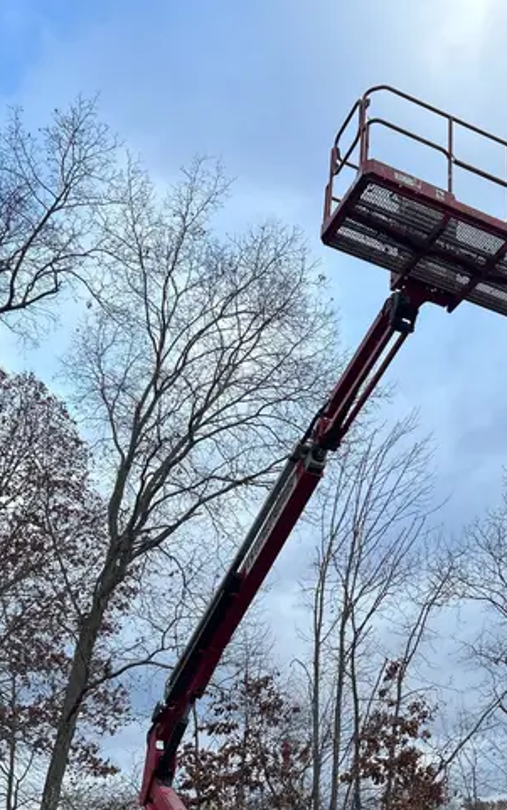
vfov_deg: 45.8
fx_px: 928
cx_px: 339
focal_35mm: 42
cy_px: 590
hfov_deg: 30.3
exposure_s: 1/1280
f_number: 1.5
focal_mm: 5.7
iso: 50
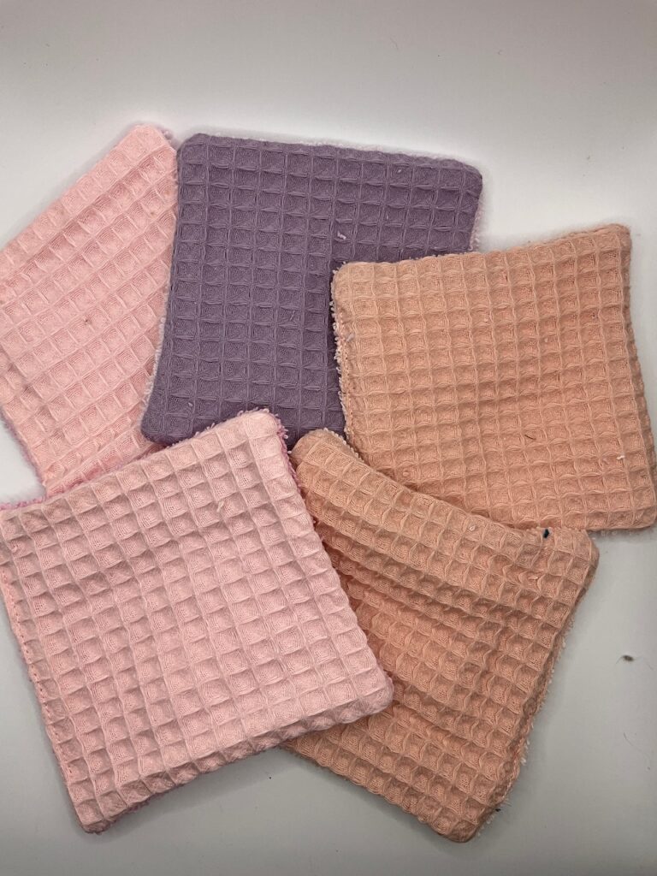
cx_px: 328
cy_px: 438
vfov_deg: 61.7
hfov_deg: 48.2
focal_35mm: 29
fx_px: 734
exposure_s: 1/233
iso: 20
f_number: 1.8
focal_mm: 3
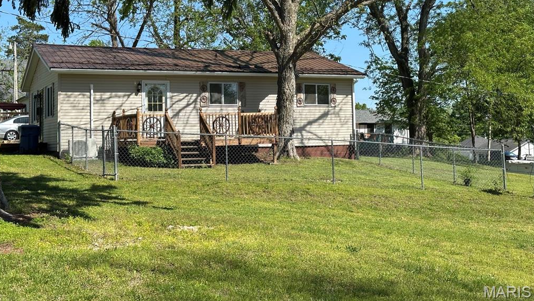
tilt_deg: +3.5
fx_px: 750
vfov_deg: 22.5
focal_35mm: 53
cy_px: 100
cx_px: 266
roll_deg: +0.6
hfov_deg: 39.2
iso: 64
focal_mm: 6.86
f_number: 1.78
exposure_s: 1/3058
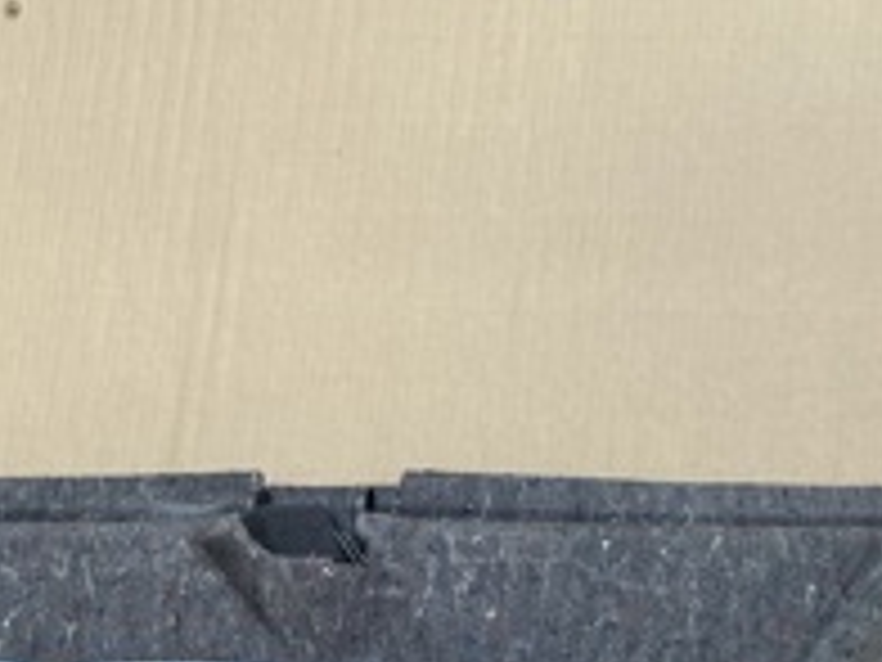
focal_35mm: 85
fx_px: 2166
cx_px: 594
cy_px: 817
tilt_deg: -70.1
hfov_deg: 22.9
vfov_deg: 16.6
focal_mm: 4.2
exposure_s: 1/278
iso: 32
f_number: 1.6
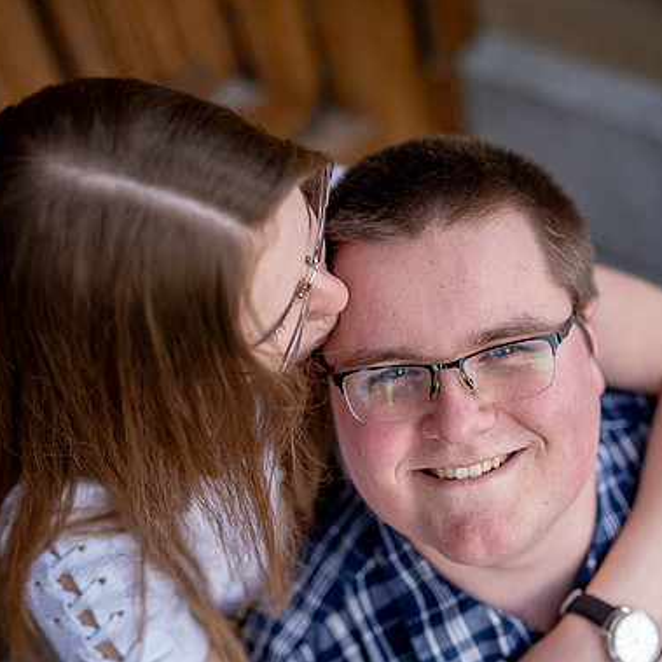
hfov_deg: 26.5
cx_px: 342
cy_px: 333
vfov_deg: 26.5
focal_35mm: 65
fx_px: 1406
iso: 1600
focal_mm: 50
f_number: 1.8
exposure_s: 1/6400
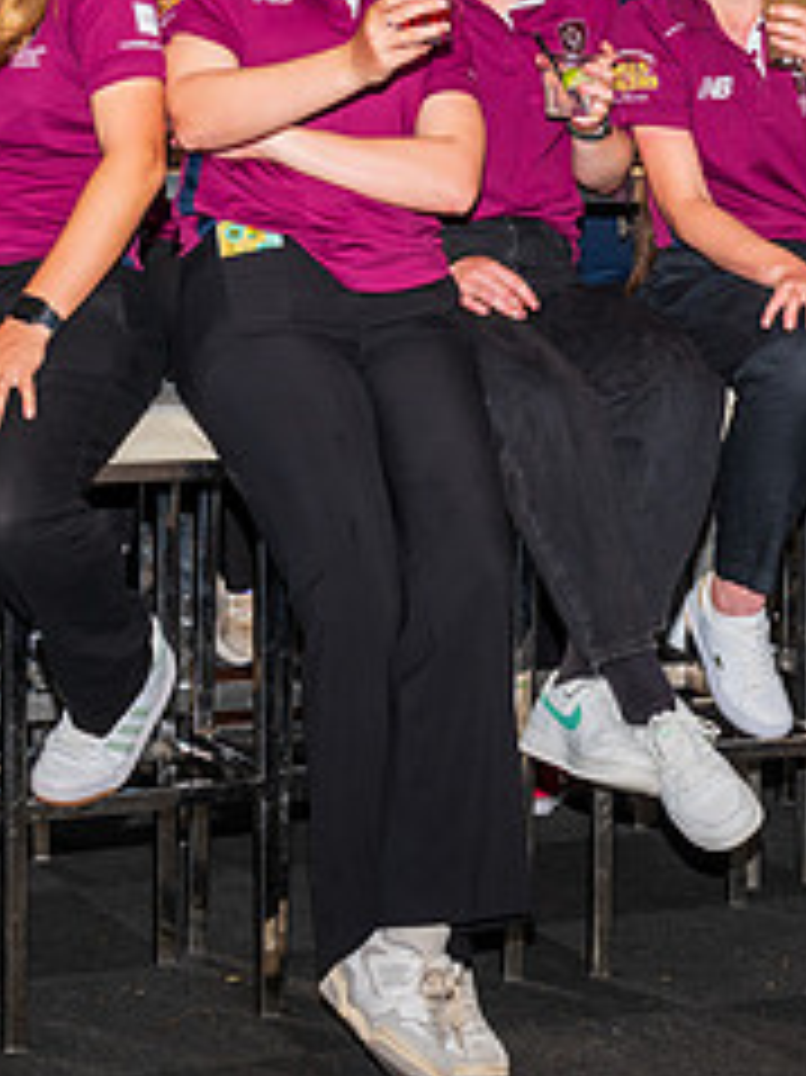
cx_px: 779
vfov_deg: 18.9
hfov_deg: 14.2
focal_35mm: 103
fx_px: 3201
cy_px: 228
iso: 400
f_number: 8
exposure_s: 1/60
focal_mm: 40
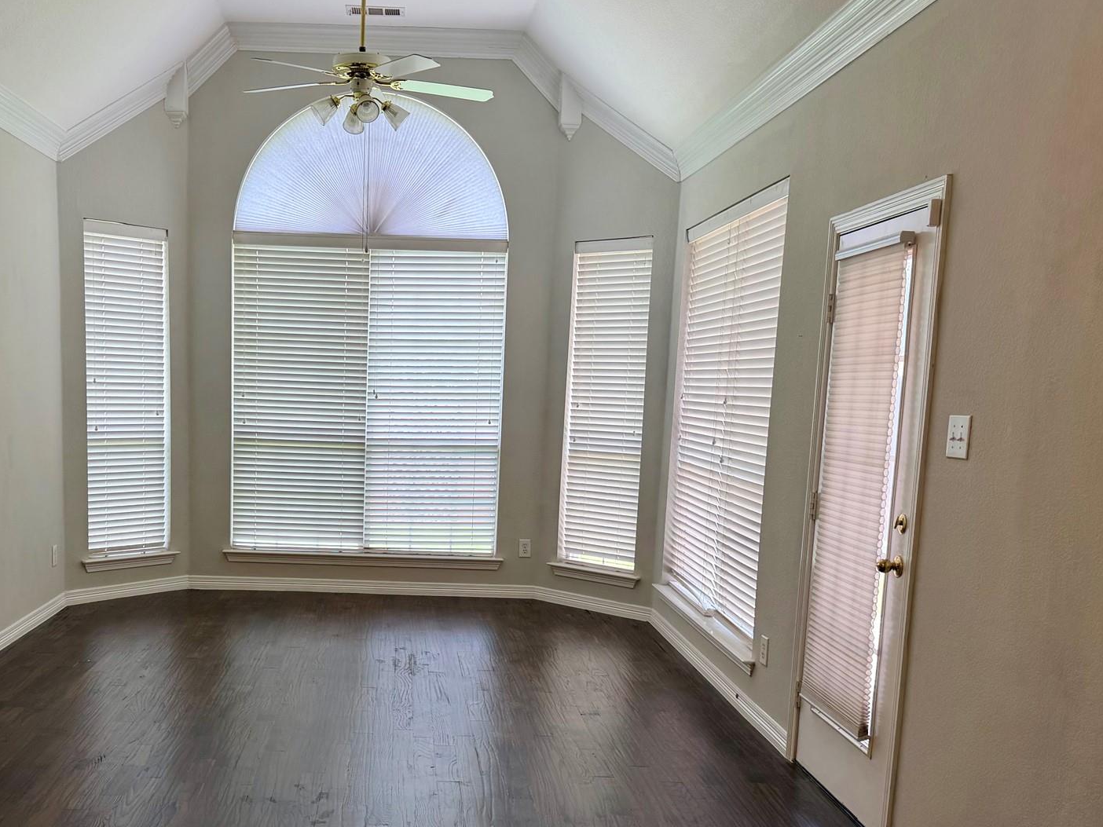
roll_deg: -1.3
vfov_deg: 40.4
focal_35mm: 35
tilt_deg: -7.9
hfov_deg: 52.0
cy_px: 525
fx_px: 1115
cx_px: 401
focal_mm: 6.76
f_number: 1.78
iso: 80
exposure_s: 1/120
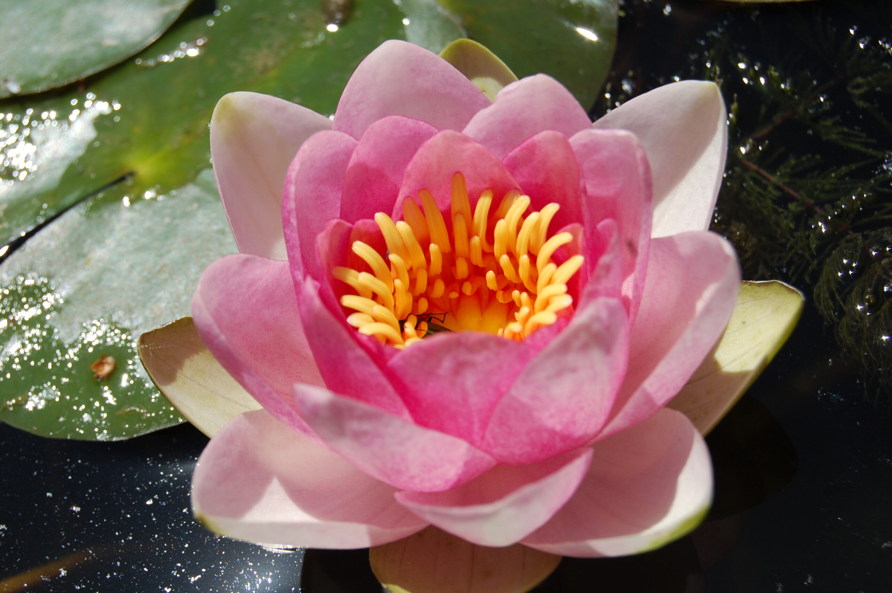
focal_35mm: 82
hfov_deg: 24.6
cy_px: 296
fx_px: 2042
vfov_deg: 16.5
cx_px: 446
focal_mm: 55
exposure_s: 1/400
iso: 200
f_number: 10
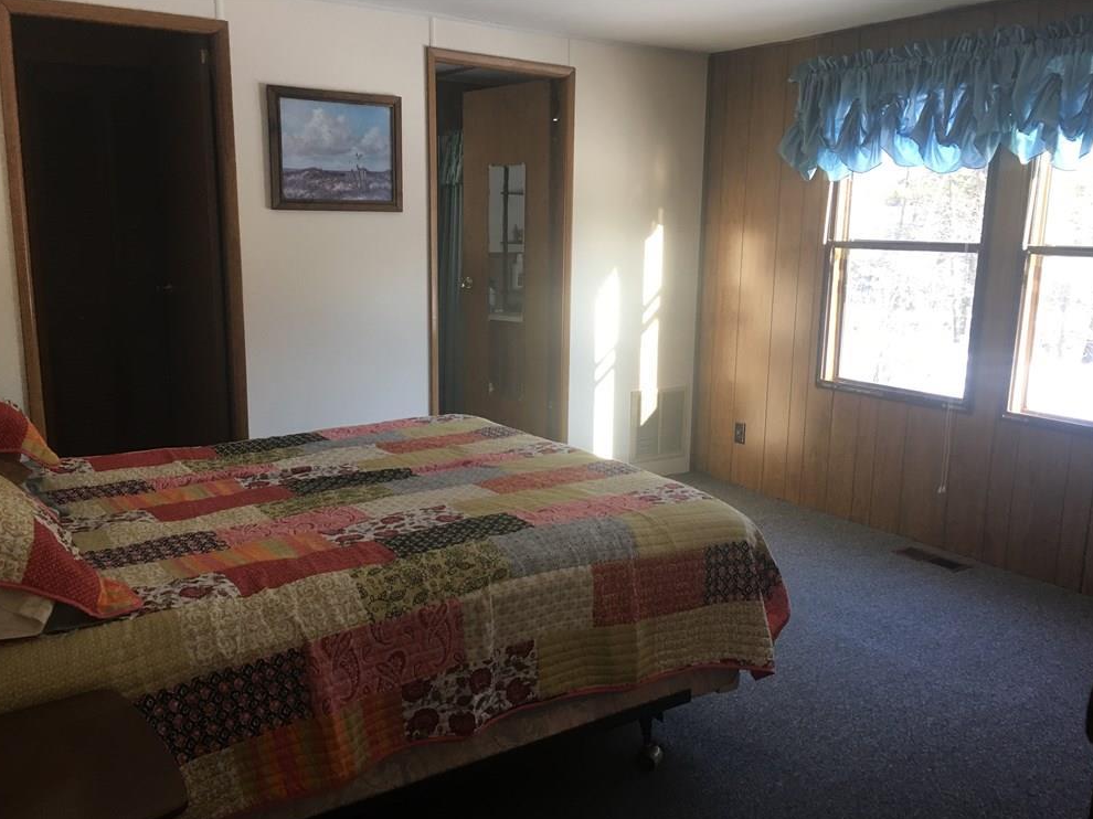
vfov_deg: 46.8
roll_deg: -0.7
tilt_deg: -11.0
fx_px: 947
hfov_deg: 60.0
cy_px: 418
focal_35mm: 30
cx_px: 534
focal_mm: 4.15
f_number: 2.2
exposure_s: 1/30
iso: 32
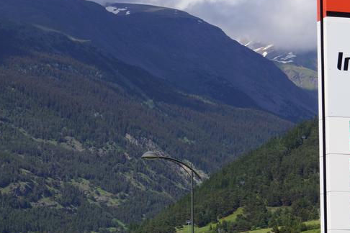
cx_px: 177
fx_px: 1487
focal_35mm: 153
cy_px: 44
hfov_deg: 13.4
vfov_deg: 9.0
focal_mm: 55
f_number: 13
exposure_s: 1/200
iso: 100
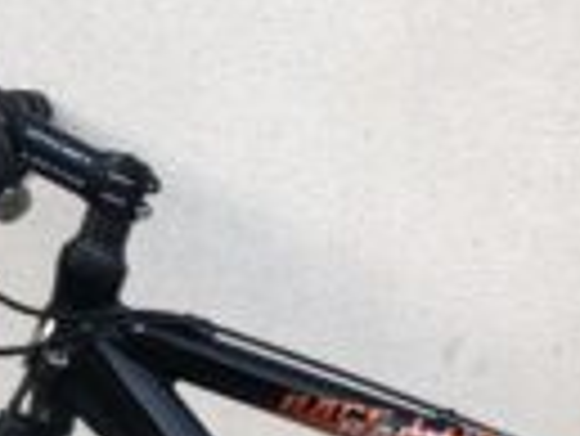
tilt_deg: -24.5
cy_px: 771
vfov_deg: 12.3
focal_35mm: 111
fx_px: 1862
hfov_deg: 17.6
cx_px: 436
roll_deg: -1.6
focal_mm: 4
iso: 20
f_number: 1.8
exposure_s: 1/196
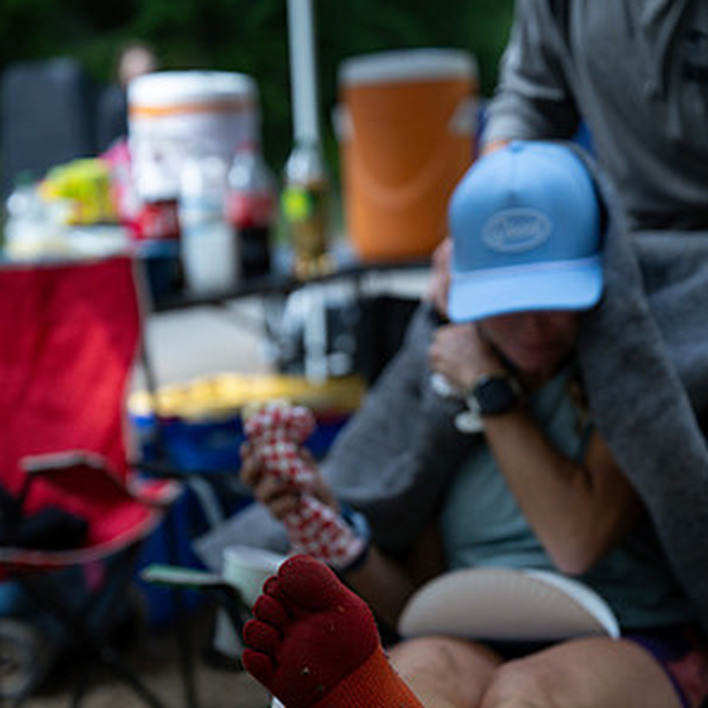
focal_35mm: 90
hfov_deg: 19.3
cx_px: 355
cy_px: 486
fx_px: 2083
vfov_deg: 19.2
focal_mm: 70
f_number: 3.5
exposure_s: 1/1000
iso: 1250
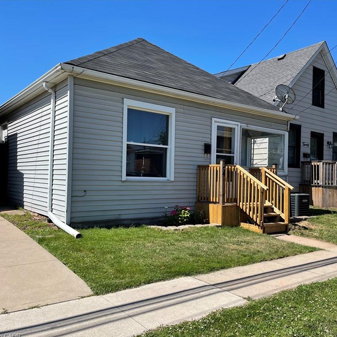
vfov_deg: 52.5
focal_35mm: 31
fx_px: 341
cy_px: 170
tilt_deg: +2.0
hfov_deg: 52.3
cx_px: 198
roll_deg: -1.2
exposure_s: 1/2786
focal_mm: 5.1
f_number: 1.6
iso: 32
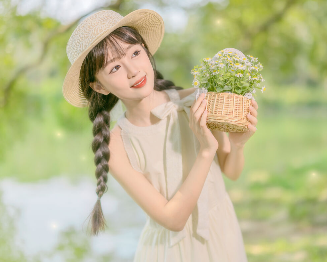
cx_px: 185
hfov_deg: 33.5
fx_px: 542
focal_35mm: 56
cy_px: 133
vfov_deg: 27.1
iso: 100
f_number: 1.2
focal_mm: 50
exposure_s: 1/3200
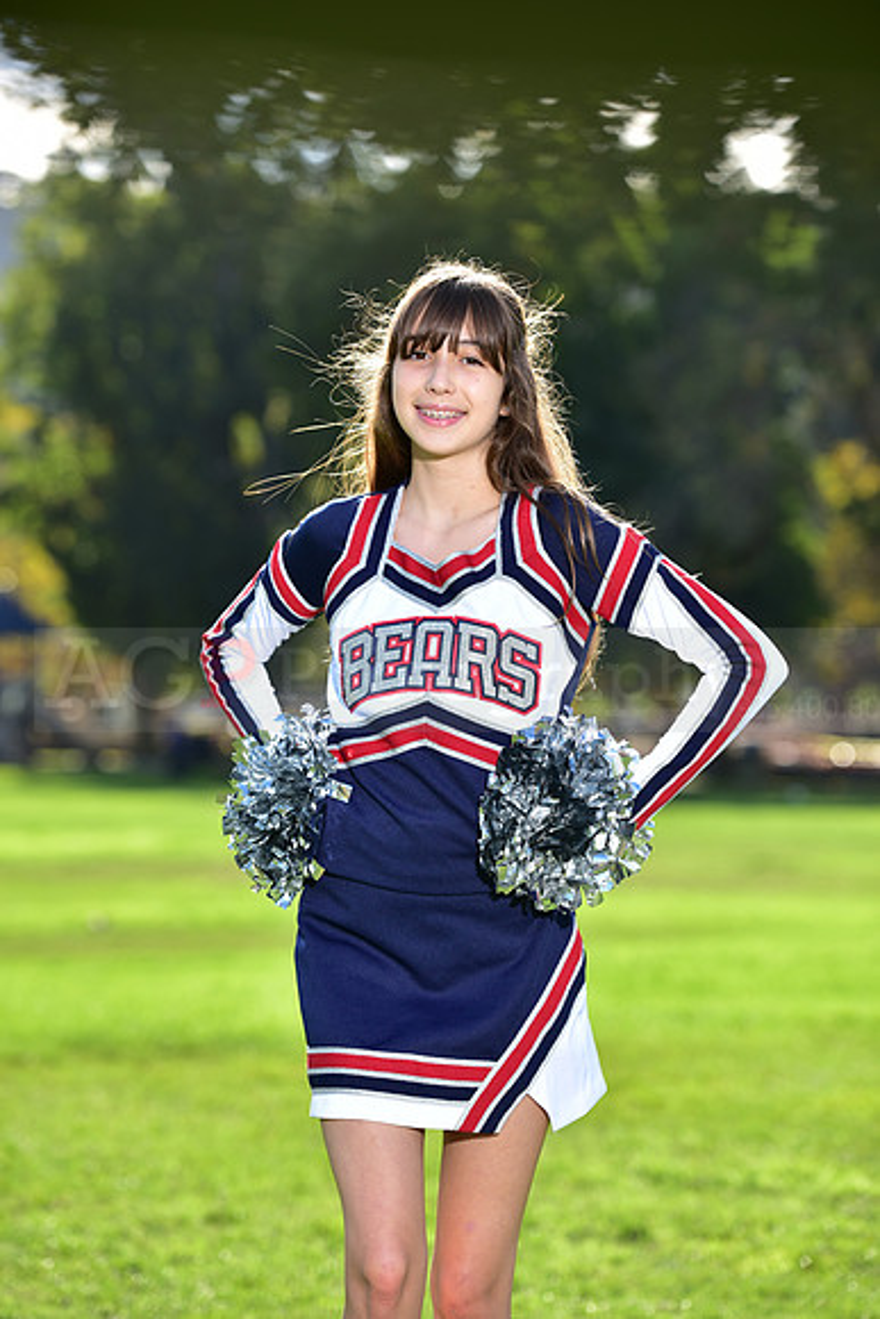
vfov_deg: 16.4
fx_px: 4580
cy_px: 660
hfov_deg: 11.0
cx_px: 440
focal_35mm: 125
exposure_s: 1/250
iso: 80
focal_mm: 125
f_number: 5.6
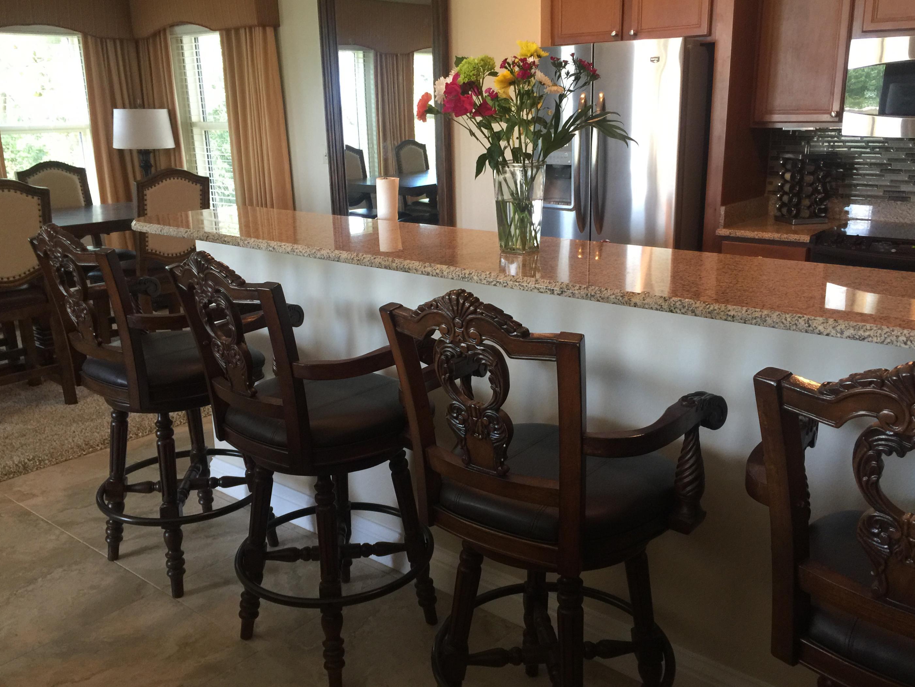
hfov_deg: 58.3
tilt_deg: -16.2
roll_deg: +0.9
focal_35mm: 31
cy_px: 346
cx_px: 474
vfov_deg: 45.4
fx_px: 819
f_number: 2.2
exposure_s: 1/15
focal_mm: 4.15
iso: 80
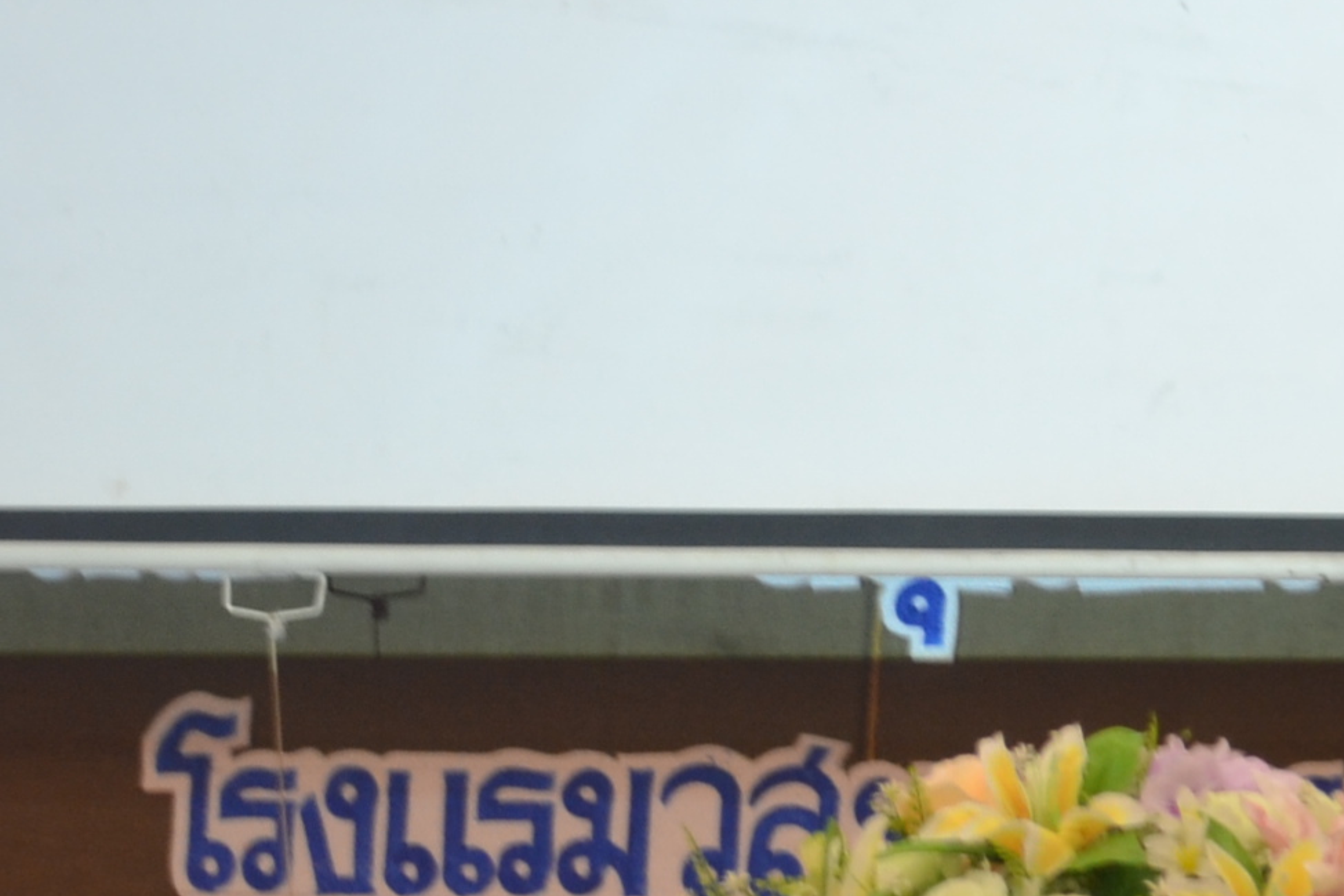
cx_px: 2318
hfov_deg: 9.3
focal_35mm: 213
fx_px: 7950
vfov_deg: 6.4
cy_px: 544
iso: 400
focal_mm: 40
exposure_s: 1/20
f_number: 5.3
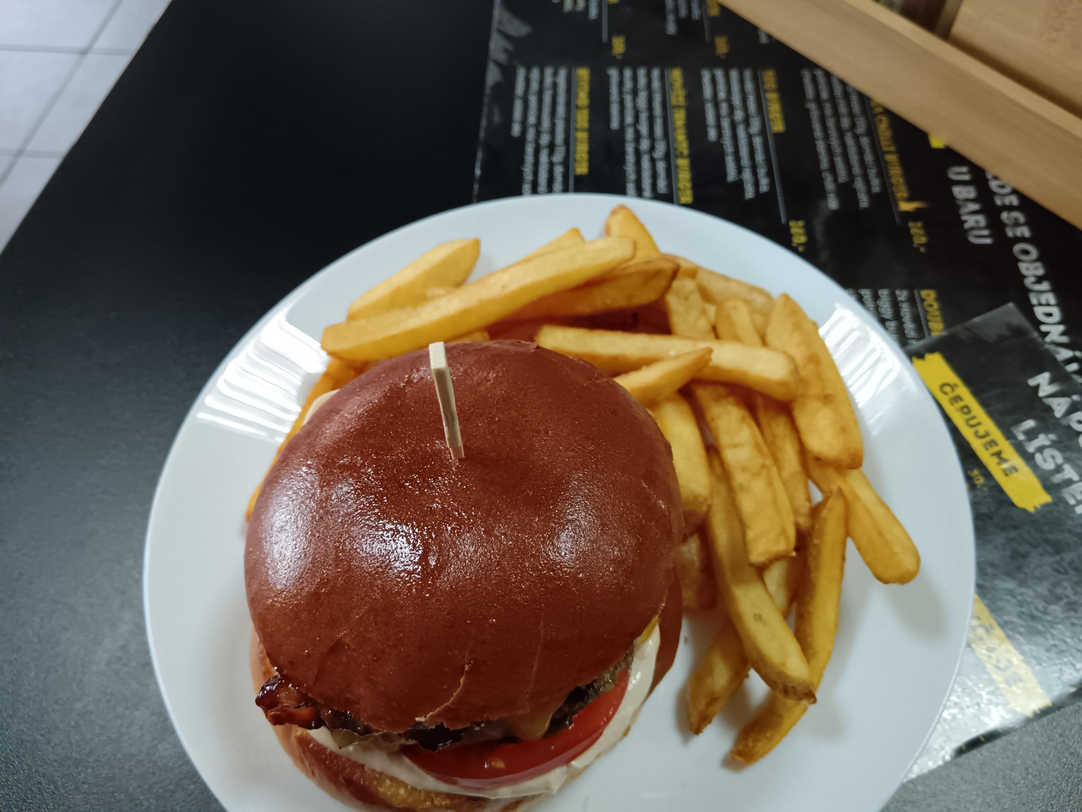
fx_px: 844
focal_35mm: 27
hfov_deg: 65.3
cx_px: 541
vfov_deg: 51.4
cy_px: 406
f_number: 1.9
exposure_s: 1/100
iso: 2706
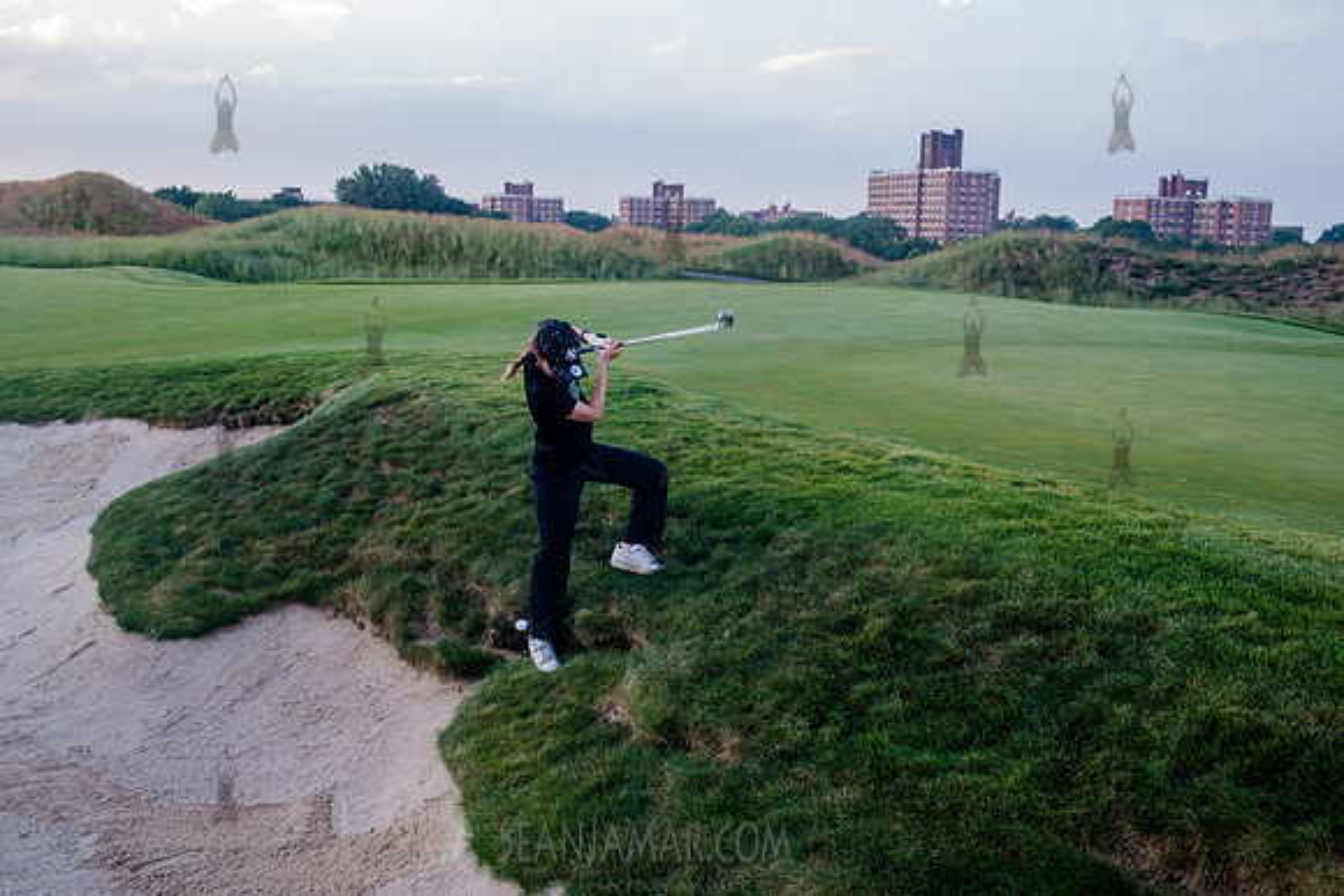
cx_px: 672
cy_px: 448
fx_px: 1307
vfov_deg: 37.9
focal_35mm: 35
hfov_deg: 54.4
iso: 640
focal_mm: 35
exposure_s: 1/200
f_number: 5
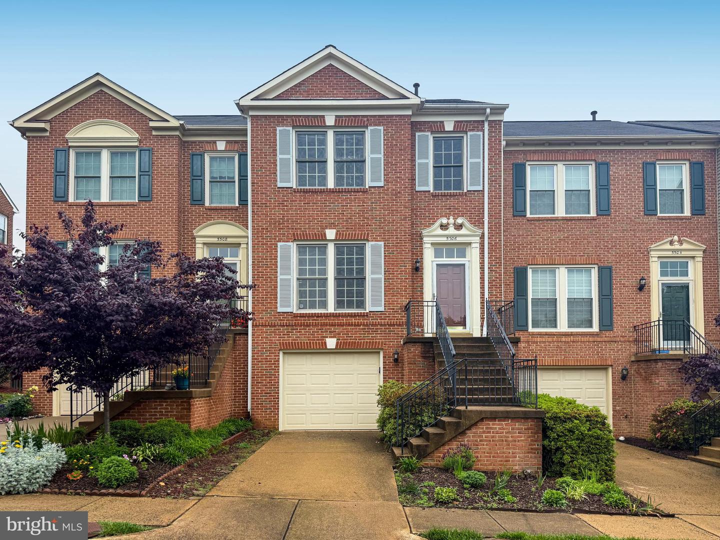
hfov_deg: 71.6
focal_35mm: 24
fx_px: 499
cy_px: 270
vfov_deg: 56.8
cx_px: 360
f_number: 1.78
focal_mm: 6.76
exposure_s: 1/2110
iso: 100
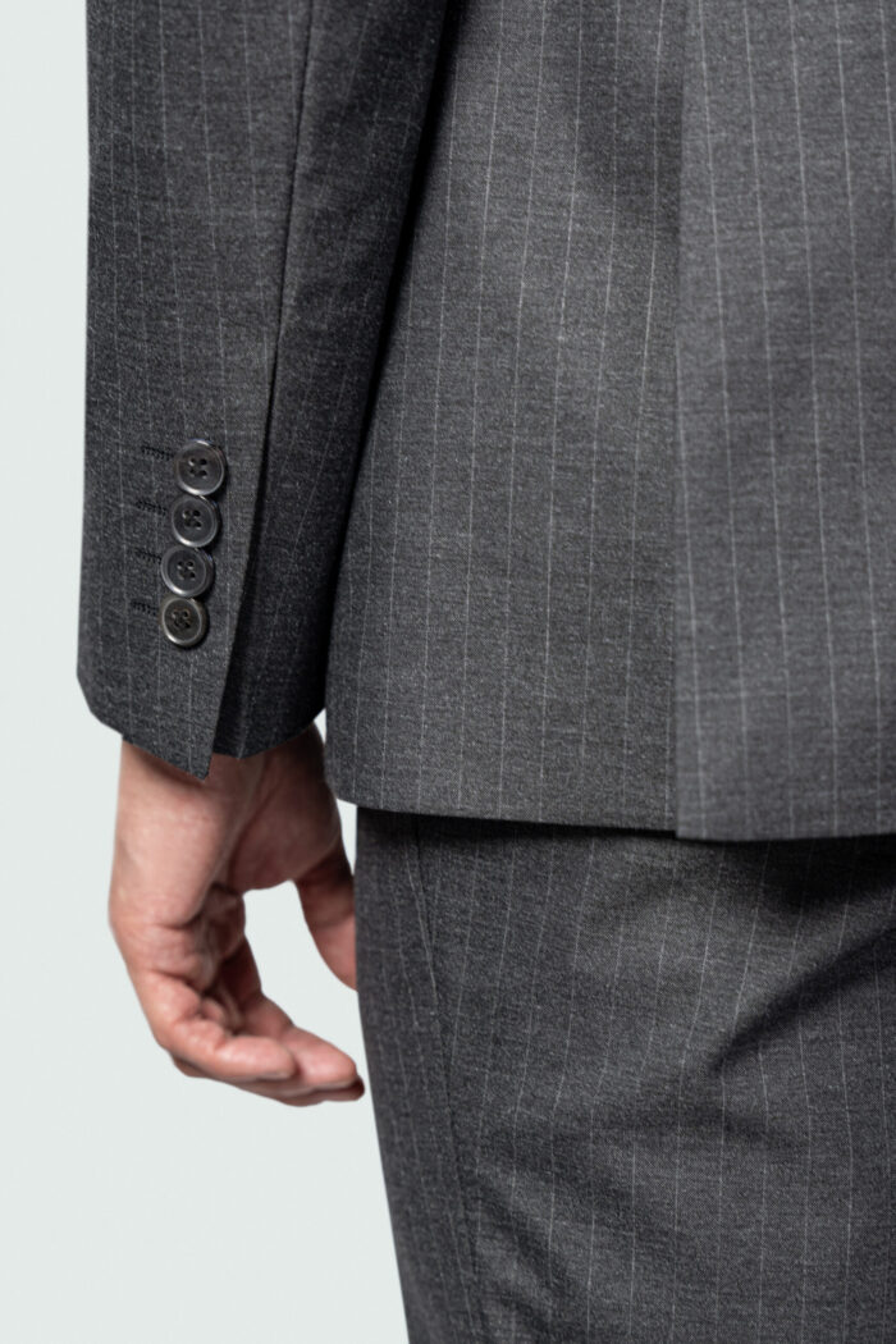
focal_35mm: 88
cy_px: 672
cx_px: 448
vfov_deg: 23.1
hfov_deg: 15.5
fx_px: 3285
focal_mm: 59
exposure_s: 1/100
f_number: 2.8
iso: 125
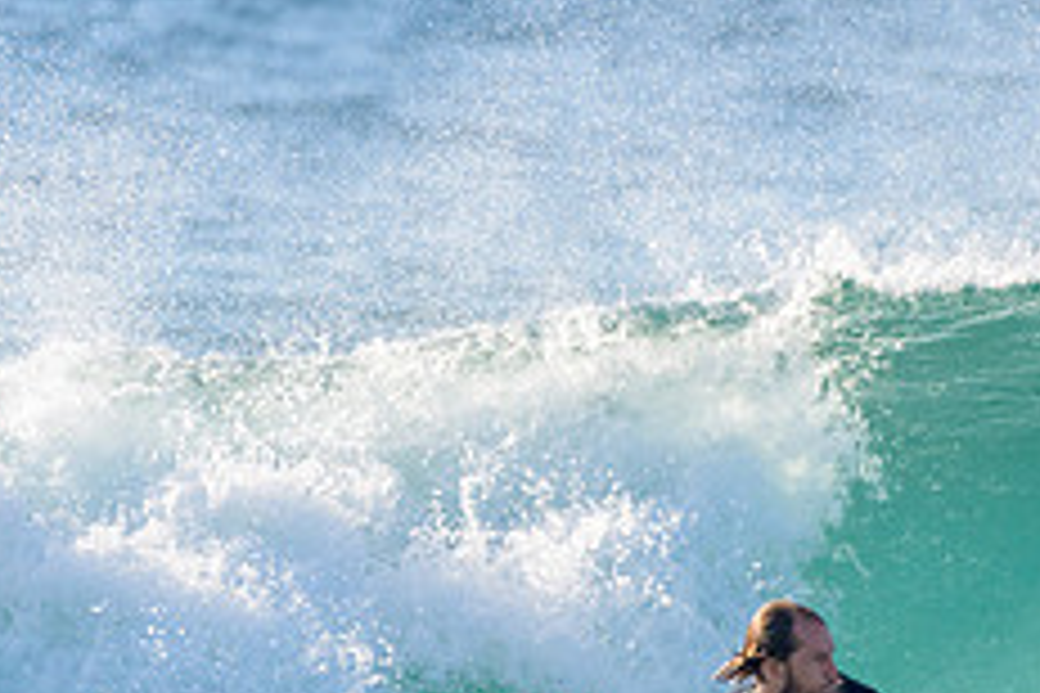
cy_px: 735
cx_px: 888
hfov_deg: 1.3
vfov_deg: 0.9
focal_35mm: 1536
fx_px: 44370
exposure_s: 1/2000
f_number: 5.6
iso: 450
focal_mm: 500
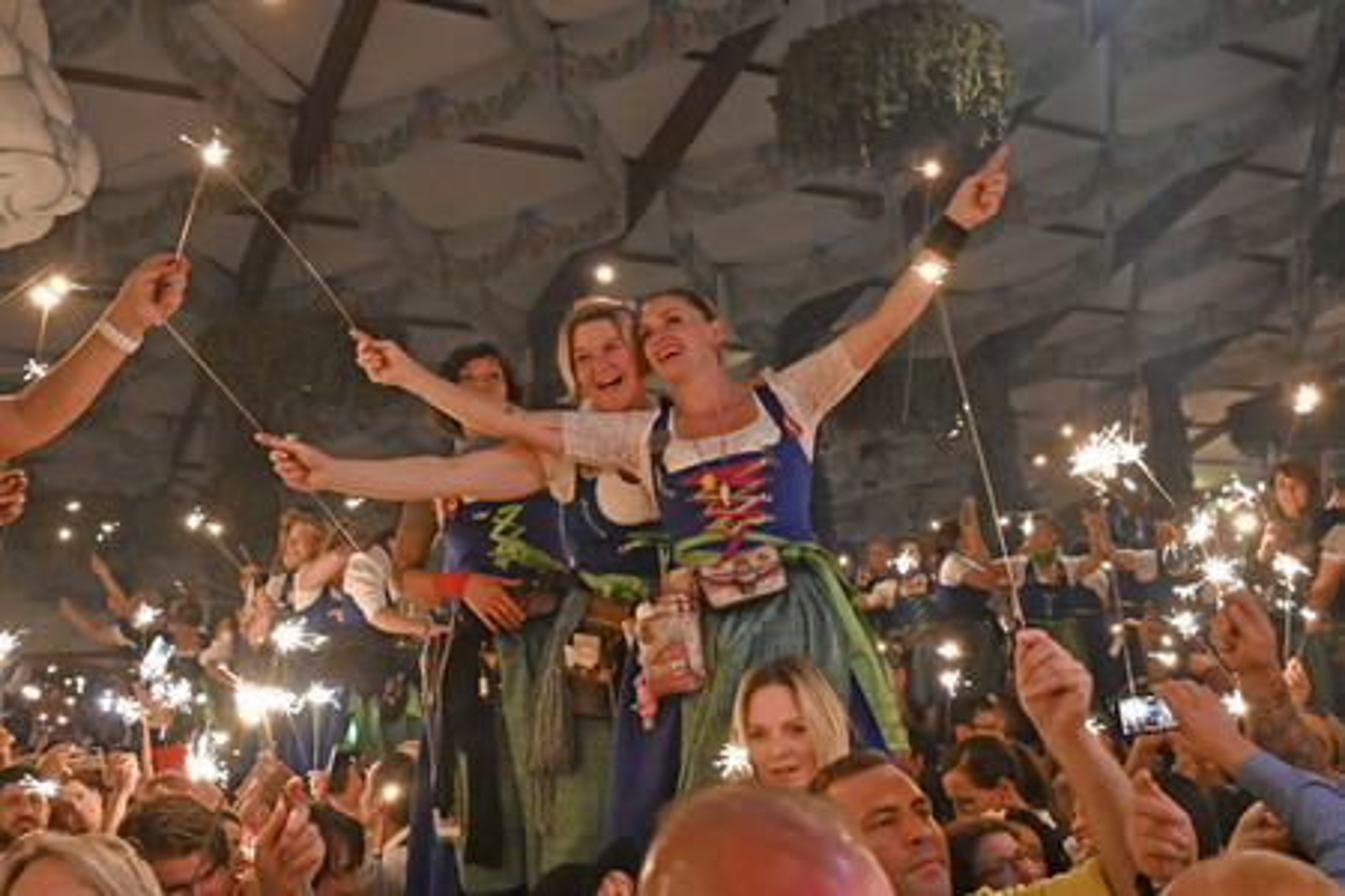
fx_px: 1345
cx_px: 672
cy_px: 448
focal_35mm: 36
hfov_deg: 53.1
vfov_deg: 36.9
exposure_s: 1/60
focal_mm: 24
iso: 8000
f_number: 4
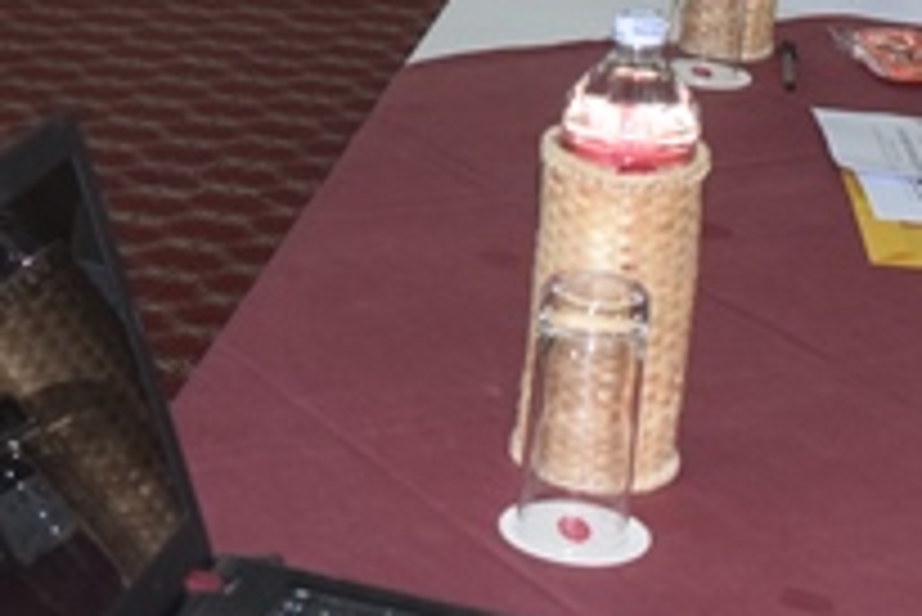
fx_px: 2999
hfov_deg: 17.4
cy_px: -119
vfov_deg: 11.5
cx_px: 216
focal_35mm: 117
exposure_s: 1/60
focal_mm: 20
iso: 1100
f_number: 3.8
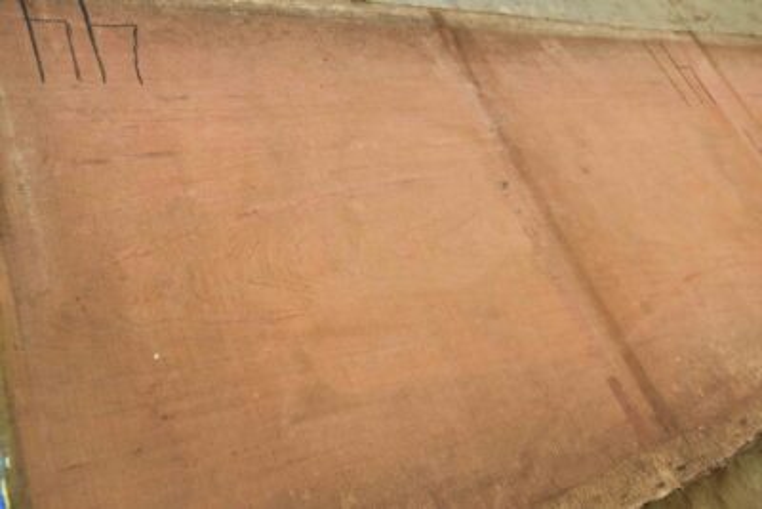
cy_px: 254
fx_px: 635
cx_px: 381
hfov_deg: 61.9
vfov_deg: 43.6
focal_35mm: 30
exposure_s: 1/160
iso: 400
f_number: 6.3
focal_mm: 30
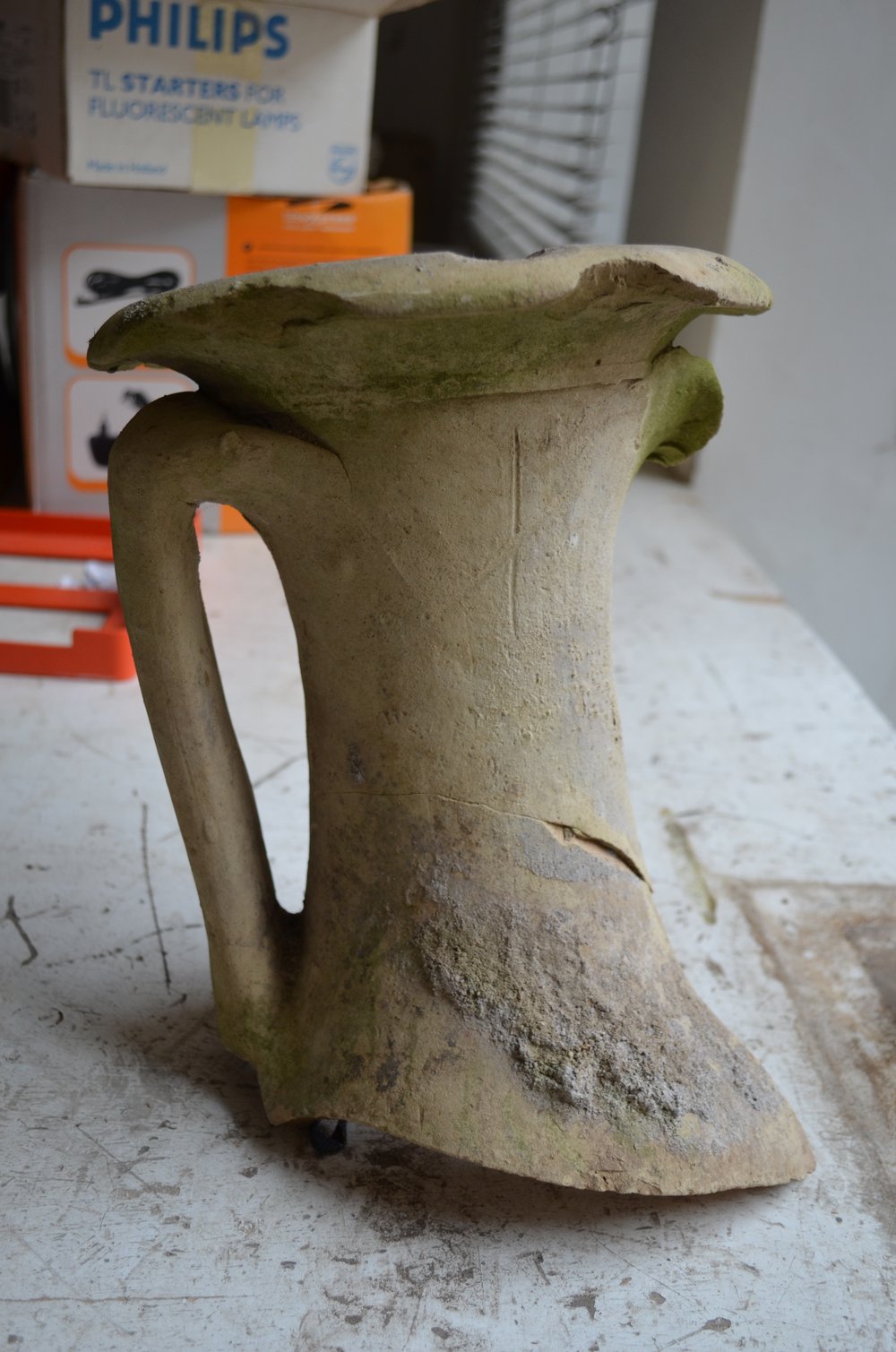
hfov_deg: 36.7
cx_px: 448
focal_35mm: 36
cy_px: 676
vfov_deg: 53.2
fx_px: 1349
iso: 400
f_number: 4.5
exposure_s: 1/80
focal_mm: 24
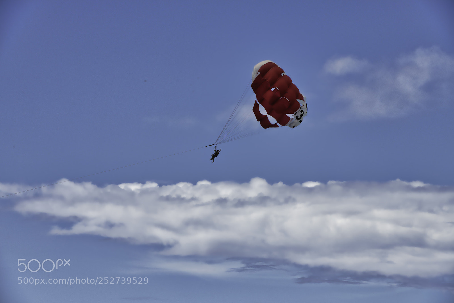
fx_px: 2522
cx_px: 227
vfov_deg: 6.9
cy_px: 152
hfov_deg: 10.3
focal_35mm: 200
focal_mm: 200
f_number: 14
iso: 200
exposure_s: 1/800
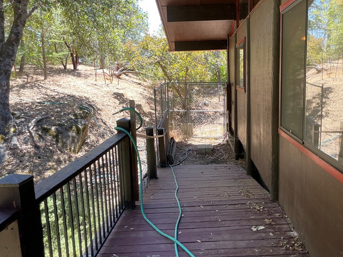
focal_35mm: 35
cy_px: 136
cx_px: 198
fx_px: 347
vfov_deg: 40.7
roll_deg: +1.8
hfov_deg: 52.4
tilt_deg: -9.1
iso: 32
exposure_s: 1/201
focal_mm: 4.2
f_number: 1.6
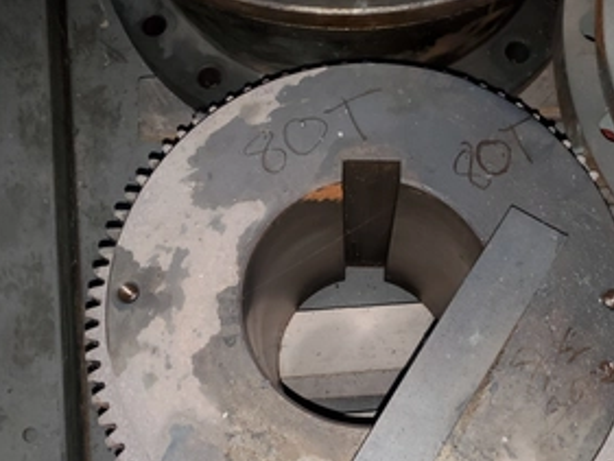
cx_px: 339
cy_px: 308
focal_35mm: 37
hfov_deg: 50.0
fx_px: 657
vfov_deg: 38.3
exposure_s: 1/41
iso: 100
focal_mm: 4.3
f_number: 1.5
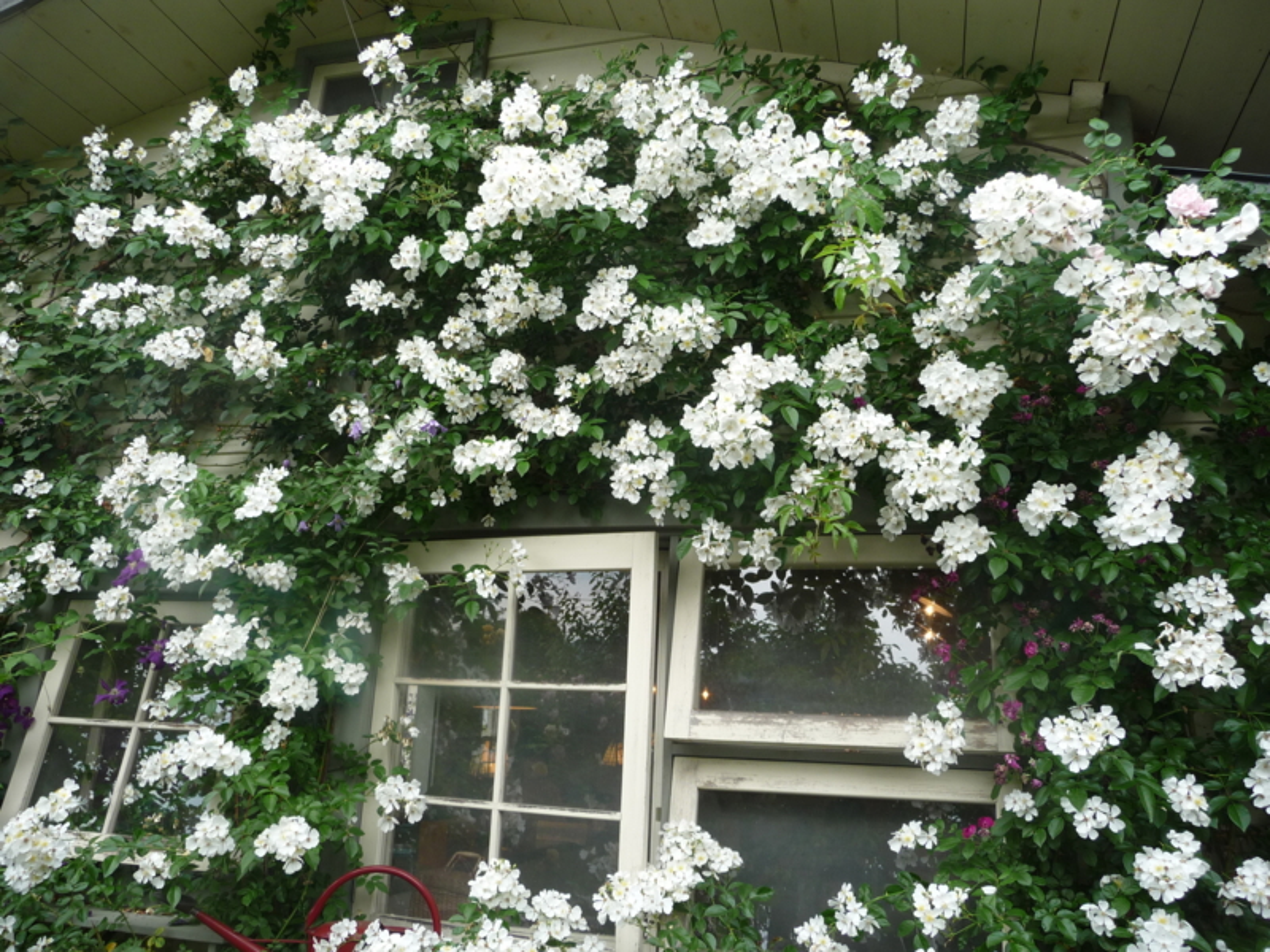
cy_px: 476
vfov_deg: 49.7
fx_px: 1027
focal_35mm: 28
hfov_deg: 63.4
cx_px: 635
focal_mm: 4.7
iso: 100
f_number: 3.3
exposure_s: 1/125
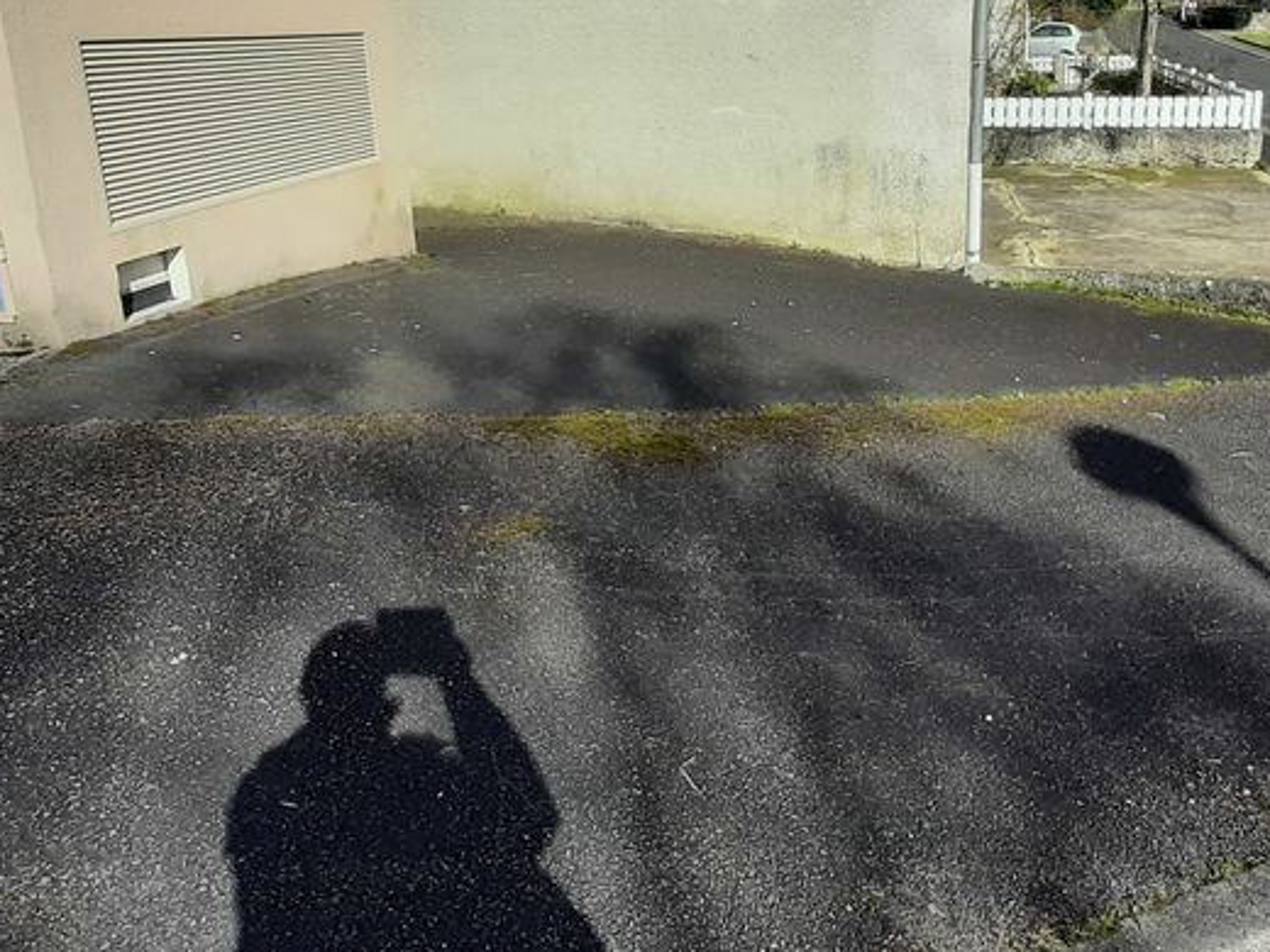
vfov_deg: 52.6
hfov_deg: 69.1
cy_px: 244
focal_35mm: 25
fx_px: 917
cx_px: 723
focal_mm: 1.42
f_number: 2.2
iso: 40
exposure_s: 1/1272
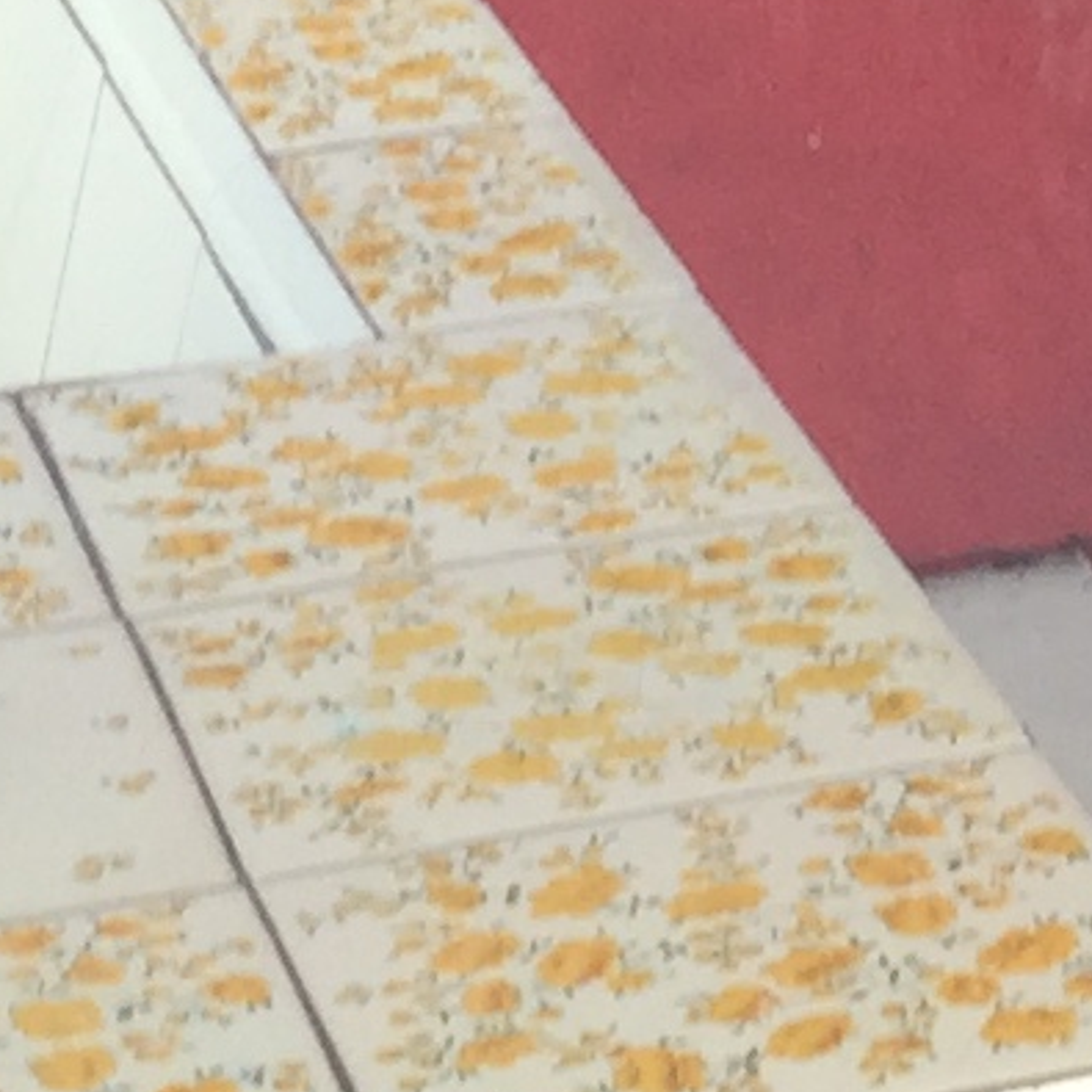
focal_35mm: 212
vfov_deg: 8.2
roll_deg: -0.5
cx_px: 2792
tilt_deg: -13.6
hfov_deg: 7.6
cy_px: -282
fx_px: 7566
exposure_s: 1/137
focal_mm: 4.15
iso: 32
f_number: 2.2
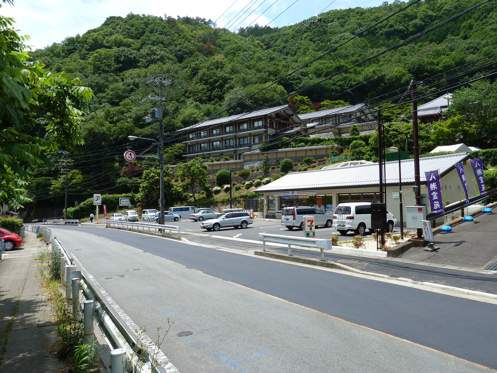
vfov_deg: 54.9
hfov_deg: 69.4
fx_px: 359
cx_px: 248
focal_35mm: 25
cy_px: 186
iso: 80
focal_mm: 4.1
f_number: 4
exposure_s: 1/400
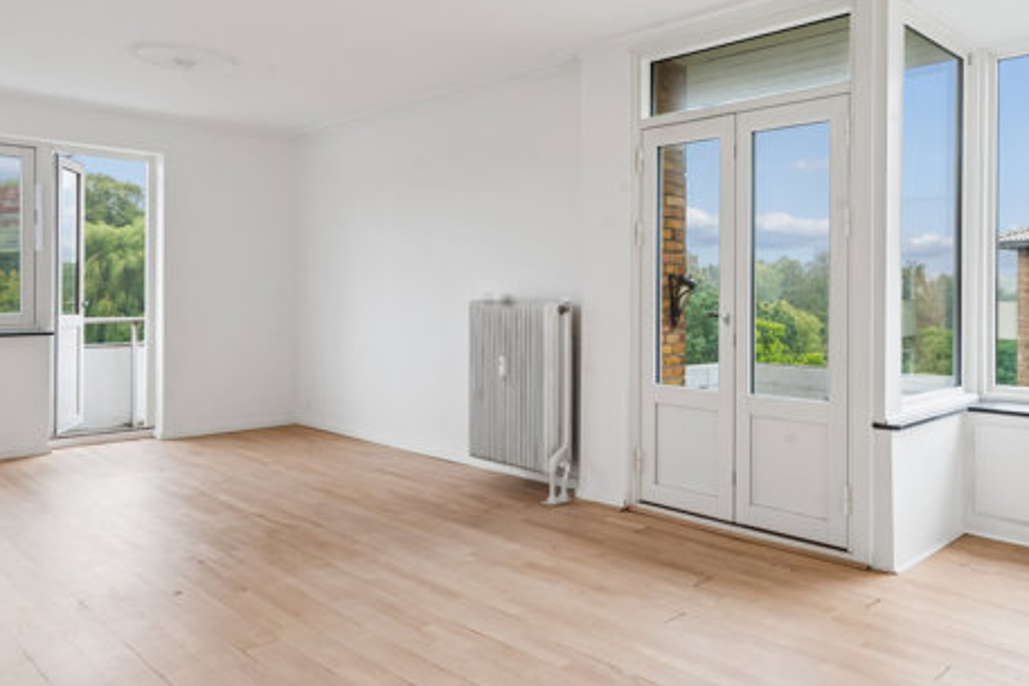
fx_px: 801
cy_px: 305
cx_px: 736
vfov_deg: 46.4
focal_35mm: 28
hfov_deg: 62.7
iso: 250
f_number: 10
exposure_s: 1/6
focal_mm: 16
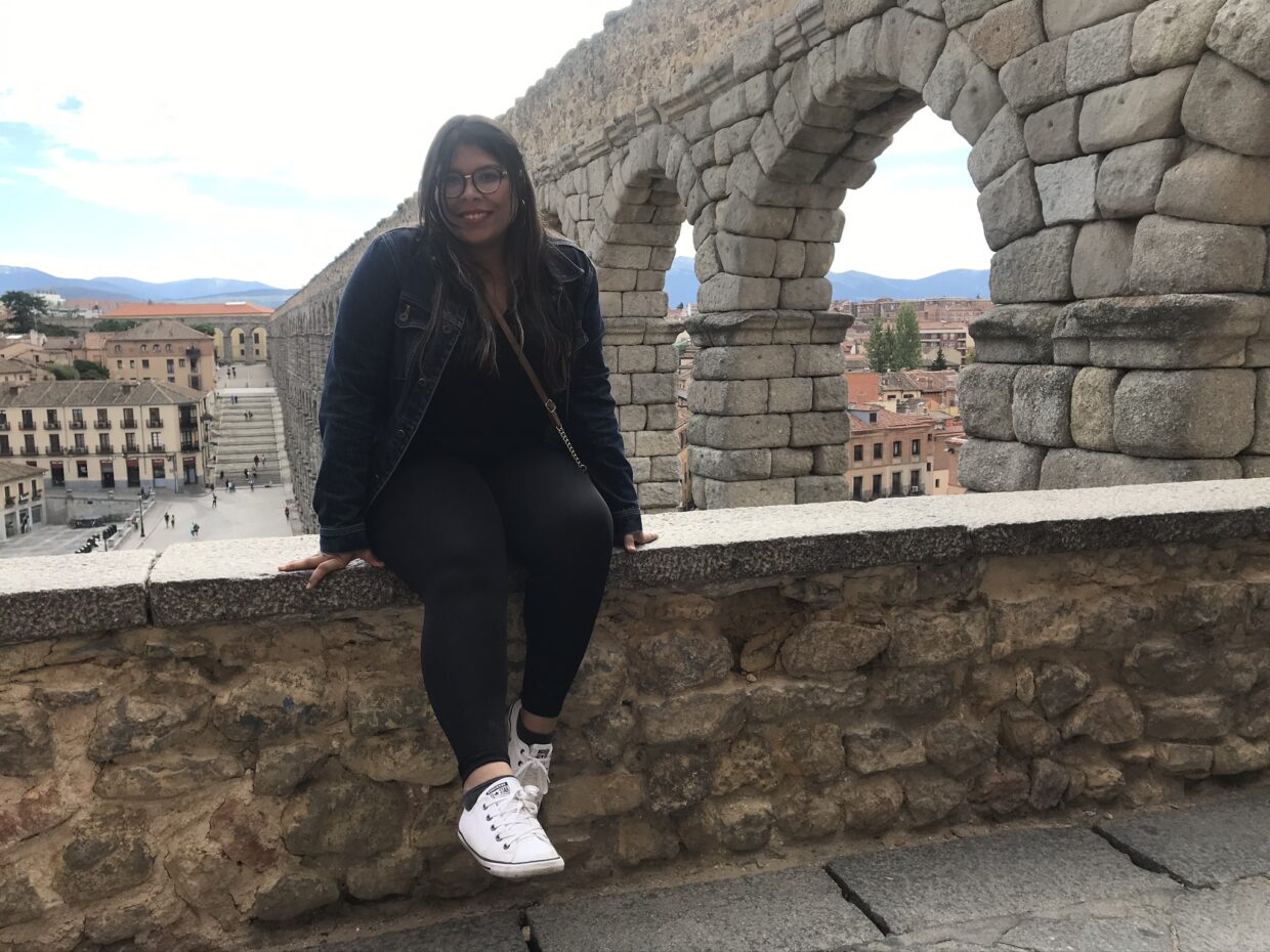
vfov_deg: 49.7
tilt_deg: -6.6
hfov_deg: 63.4
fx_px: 1027
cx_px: 635
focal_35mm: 28
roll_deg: +0.7
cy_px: 476
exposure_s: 1/1064
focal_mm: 3.99
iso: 20
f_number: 1.8
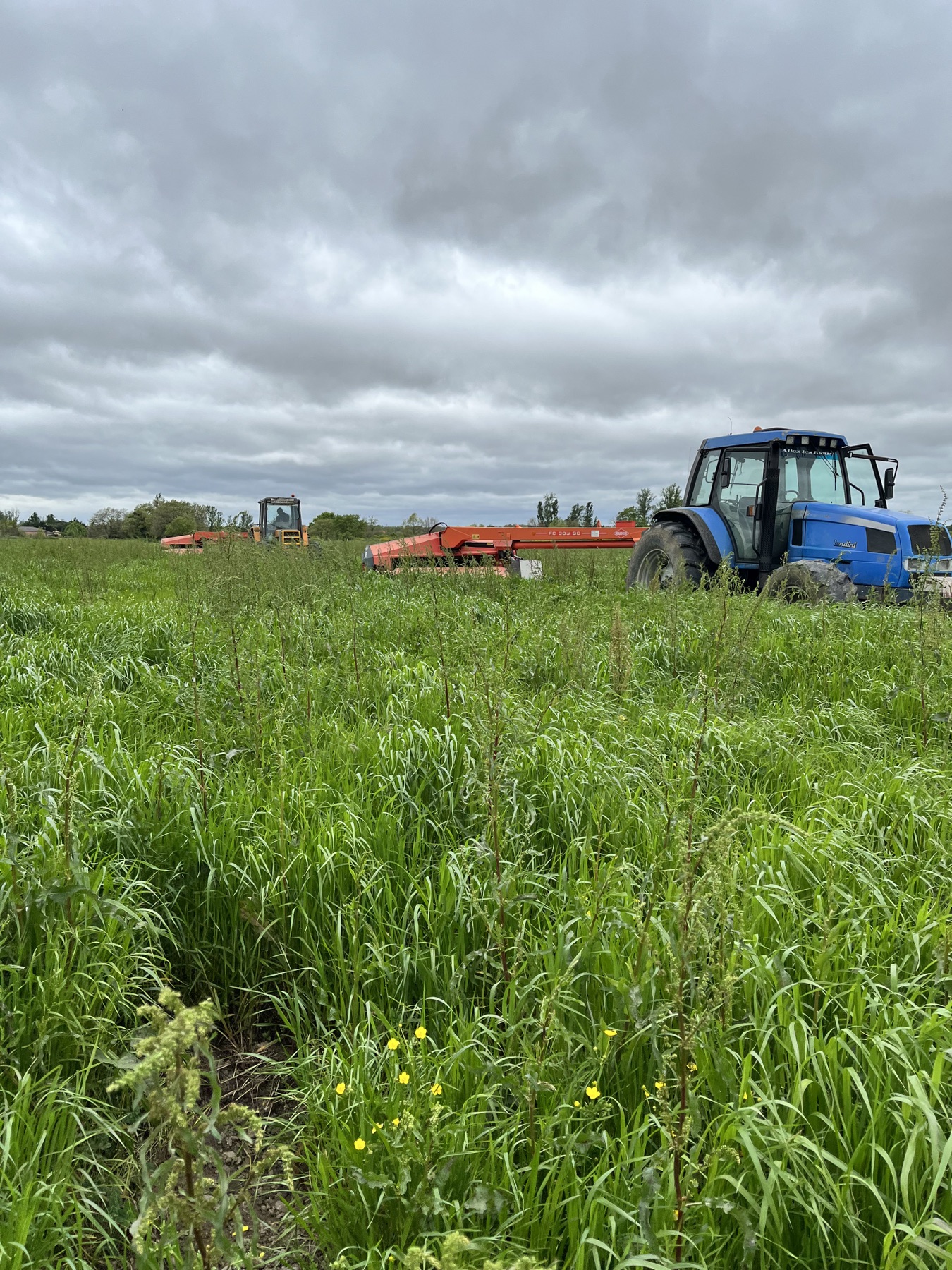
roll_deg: +0.1
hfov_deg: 53.1
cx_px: 476
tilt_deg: -5.0
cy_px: 635
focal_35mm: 26
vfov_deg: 67.3
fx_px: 953
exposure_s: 1/2632
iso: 50
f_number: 1.6
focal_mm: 5.1
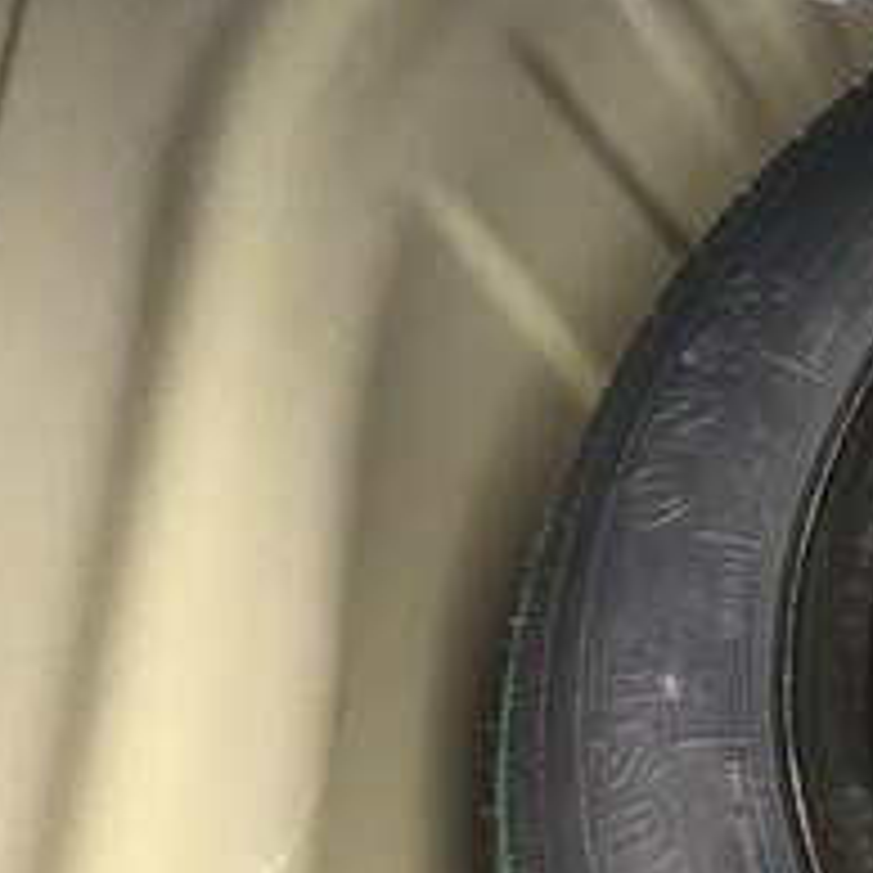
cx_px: 1454
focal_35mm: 87
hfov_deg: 17.2
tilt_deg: -62.5
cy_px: 853
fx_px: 2482
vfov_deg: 19.4
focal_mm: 4.15
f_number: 2.2
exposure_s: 1/33
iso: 40
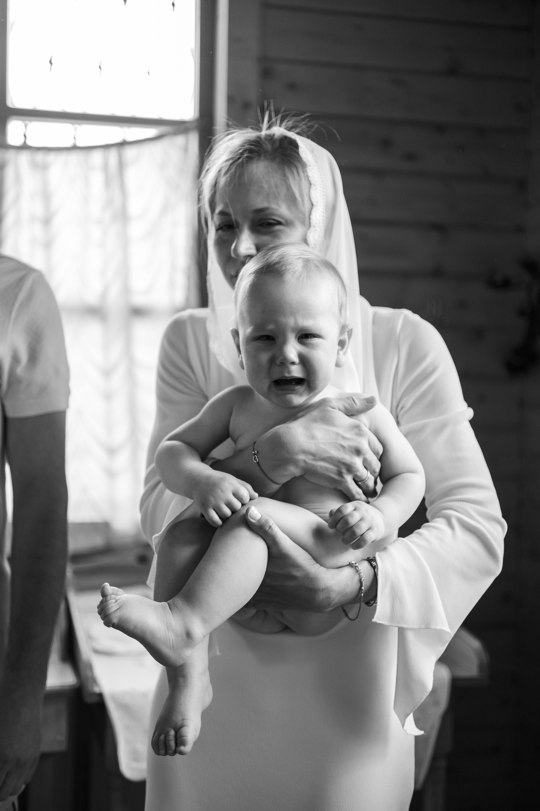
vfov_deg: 39.6
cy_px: 406
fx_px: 1125
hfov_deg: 27.0
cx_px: 270
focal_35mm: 50
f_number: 1.4
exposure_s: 1/500
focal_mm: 33
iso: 640
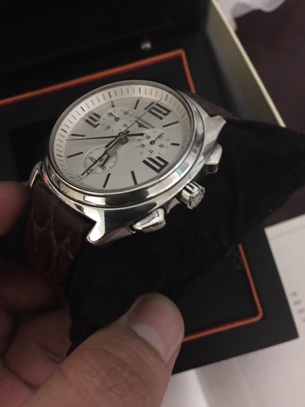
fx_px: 341
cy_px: 204
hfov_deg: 48.2
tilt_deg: -69.0
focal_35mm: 29
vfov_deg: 61.7
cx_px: 152
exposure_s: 1/4
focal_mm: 4.15
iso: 160
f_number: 2.2
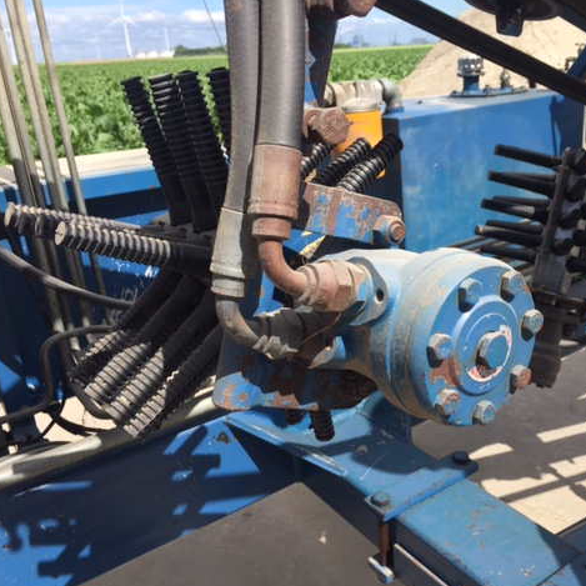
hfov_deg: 46.8
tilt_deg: -19.4
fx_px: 670
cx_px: 365
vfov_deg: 47.2
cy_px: 295
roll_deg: +3.9
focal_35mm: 35
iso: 32
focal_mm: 4.15
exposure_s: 1/1412
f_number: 2.2
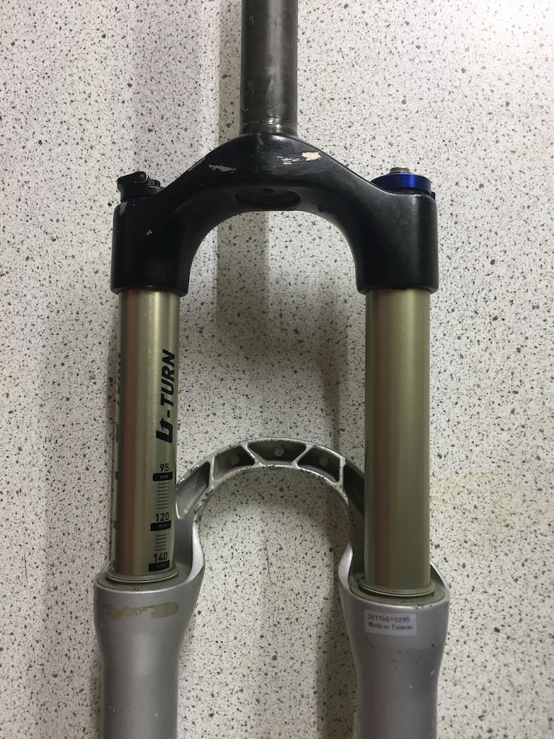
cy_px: 370
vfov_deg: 61.7
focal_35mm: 29
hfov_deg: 48.2
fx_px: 619
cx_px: 277
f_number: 2.2
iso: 100
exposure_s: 1/33
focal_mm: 4.15
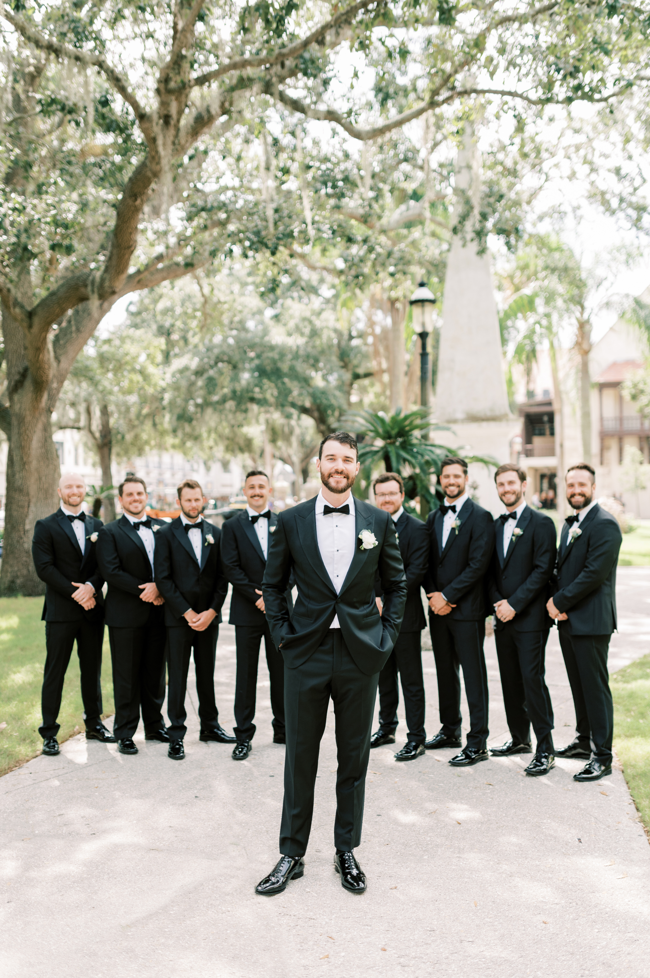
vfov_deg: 54.5
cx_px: 325
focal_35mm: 35
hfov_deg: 37.8
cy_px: 489
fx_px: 949
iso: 400
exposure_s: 1/2500
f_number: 1.8
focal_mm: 35
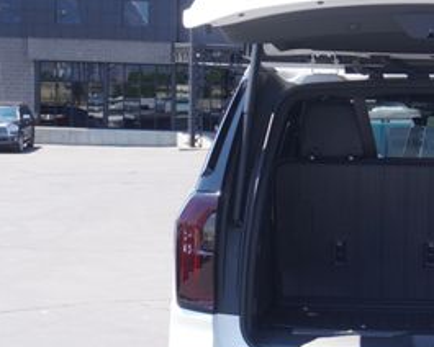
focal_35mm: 109
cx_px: 416
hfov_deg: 17.3
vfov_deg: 14.1
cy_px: 268
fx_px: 1400
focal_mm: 32
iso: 100
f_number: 7.1
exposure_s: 1/125
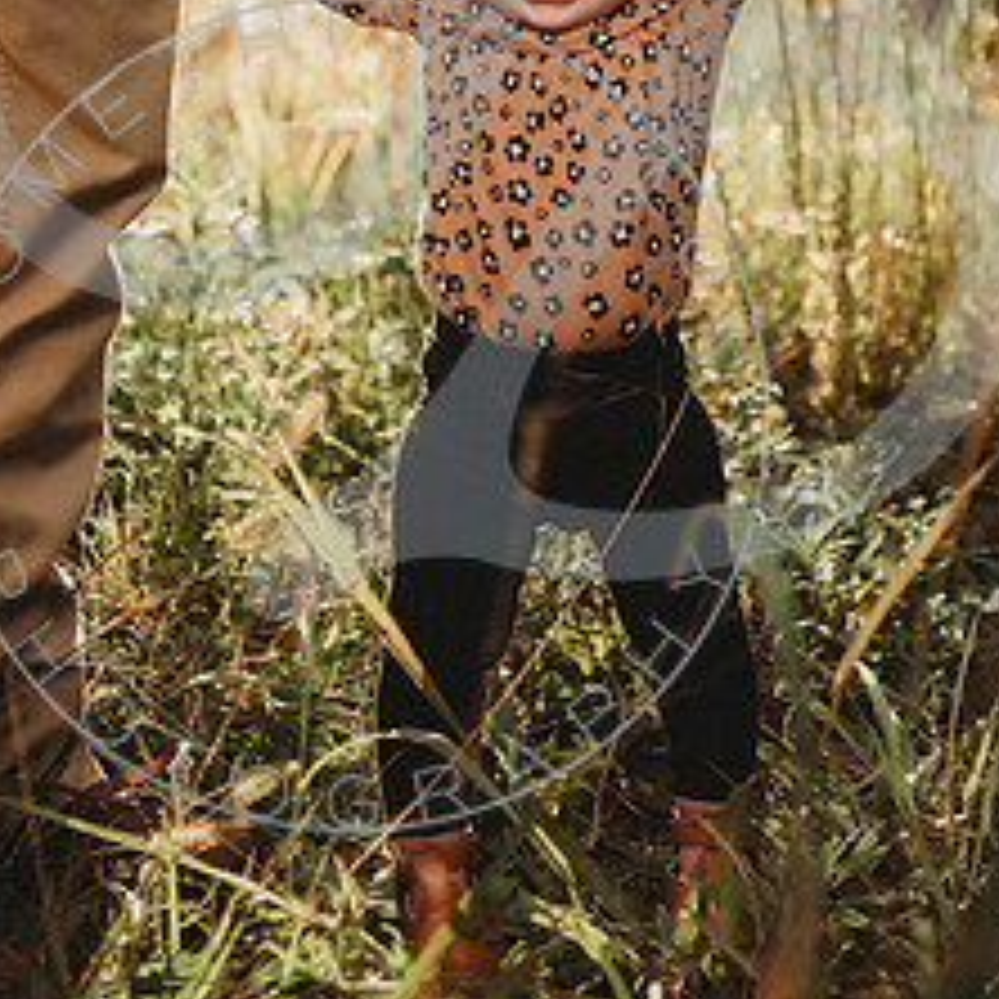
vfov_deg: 17.1
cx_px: 554
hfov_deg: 17.4
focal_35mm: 100
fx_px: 3265
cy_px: 72
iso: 100
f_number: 2.8
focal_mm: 58
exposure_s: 1/800
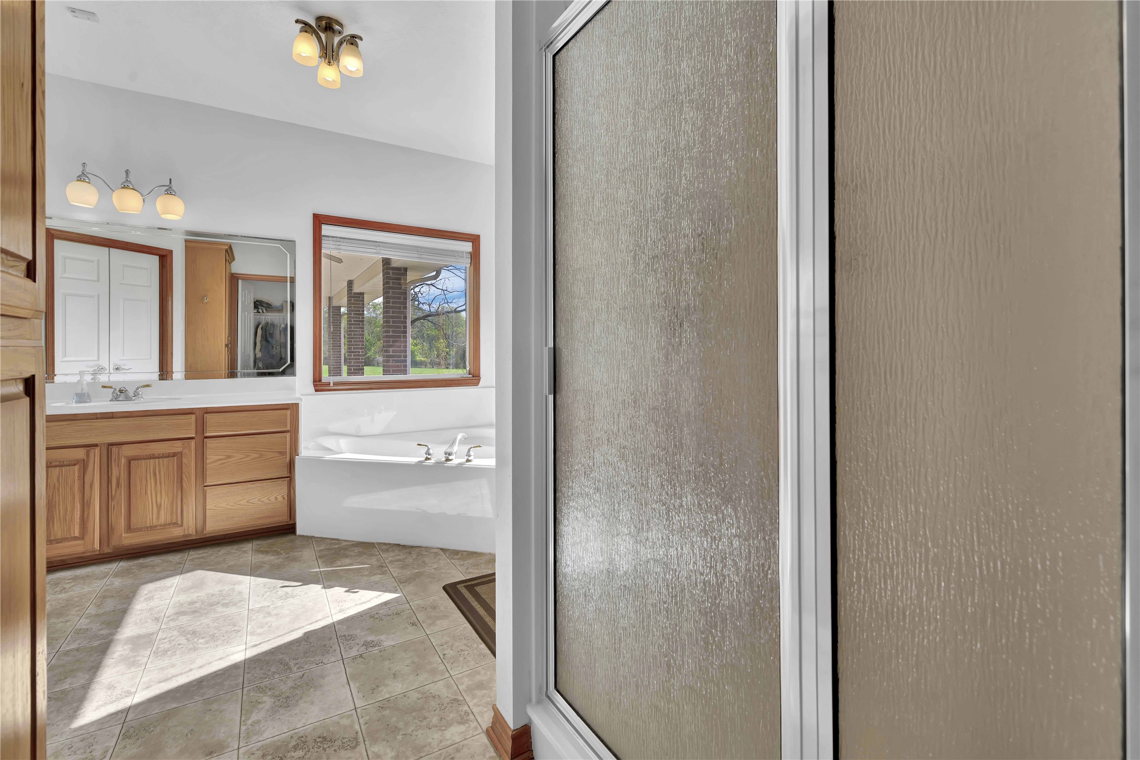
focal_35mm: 15
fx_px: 475
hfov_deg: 100.4
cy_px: 380
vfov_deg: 77.3
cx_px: 570
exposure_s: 1/100
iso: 100
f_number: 8
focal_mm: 15
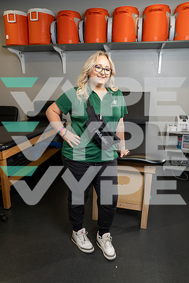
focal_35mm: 27
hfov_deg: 47.9
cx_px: 94
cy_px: 142
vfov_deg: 67.4
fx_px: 213
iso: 800
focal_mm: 27
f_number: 7.1
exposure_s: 1/250
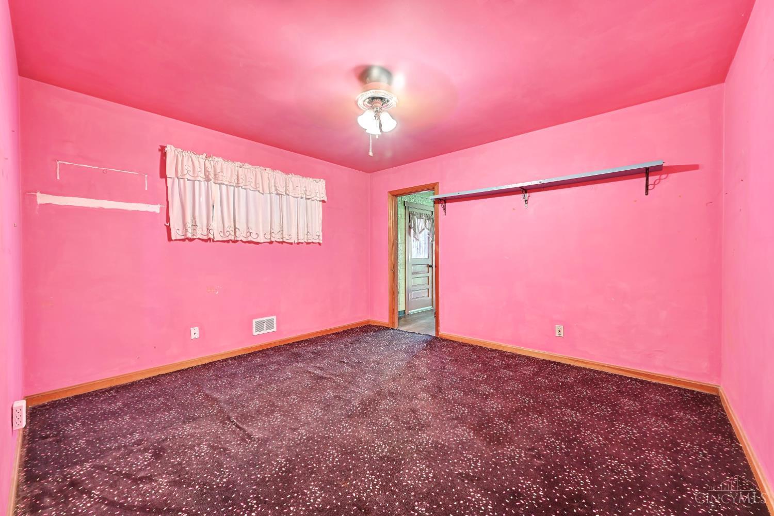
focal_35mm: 14
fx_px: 301
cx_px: 387
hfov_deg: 104.3
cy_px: 258
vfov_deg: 81.2
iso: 400
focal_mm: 14
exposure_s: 1/2
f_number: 8
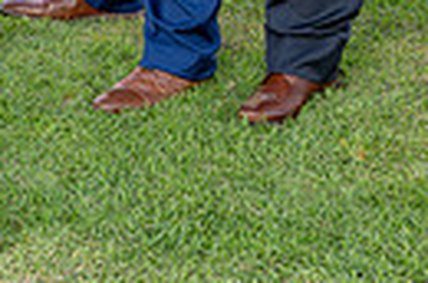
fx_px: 1969
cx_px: -20
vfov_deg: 7.9
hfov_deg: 12.2
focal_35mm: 166
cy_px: -283
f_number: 4
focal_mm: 35
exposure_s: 1/160
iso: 80
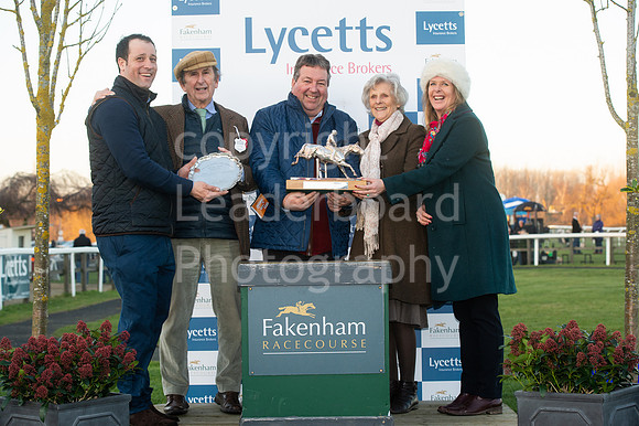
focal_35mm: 70
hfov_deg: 28.9
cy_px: 213
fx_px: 1242
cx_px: 320
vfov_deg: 19.4
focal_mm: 70
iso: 1000
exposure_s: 1/250
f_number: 6.3
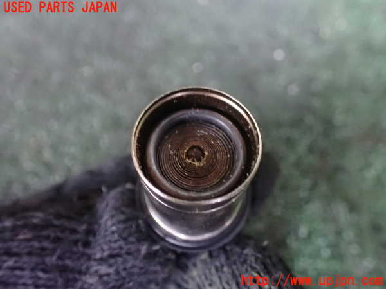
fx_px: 335
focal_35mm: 30
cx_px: 193
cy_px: 144
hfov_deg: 60.0
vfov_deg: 46.8
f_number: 2.3
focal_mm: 5.4
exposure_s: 1/25
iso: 1600
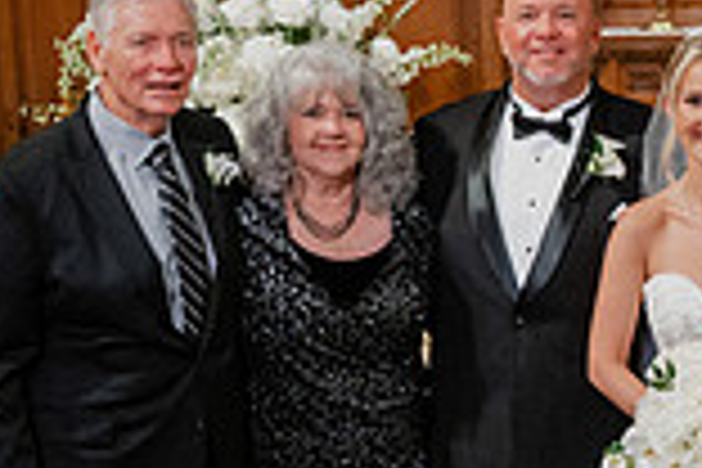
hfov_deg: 18.1
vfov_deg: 12.7
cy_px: 313
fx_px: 2106
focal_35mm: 108
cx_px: 810
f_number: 2.8
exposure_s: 1/160
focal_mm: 29
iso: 2000
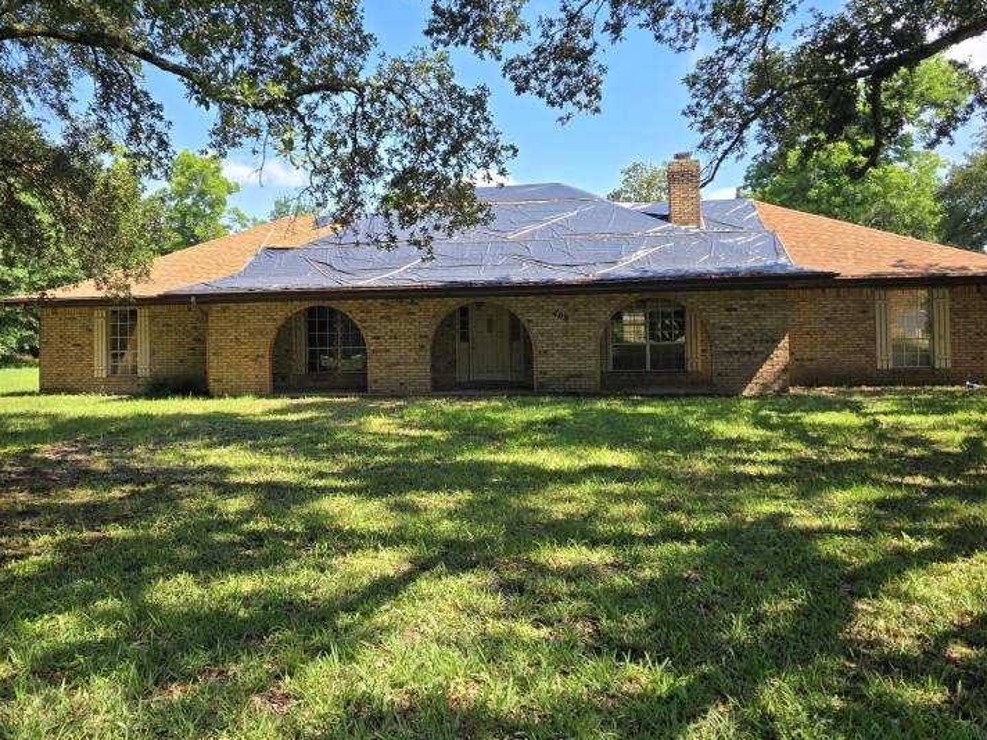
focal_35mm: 31
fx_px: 884
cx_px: 453
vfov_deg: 45.4
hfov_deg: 58.3
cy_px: 331
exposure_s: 1/671
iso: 25
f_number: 1.8
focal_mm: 5.4
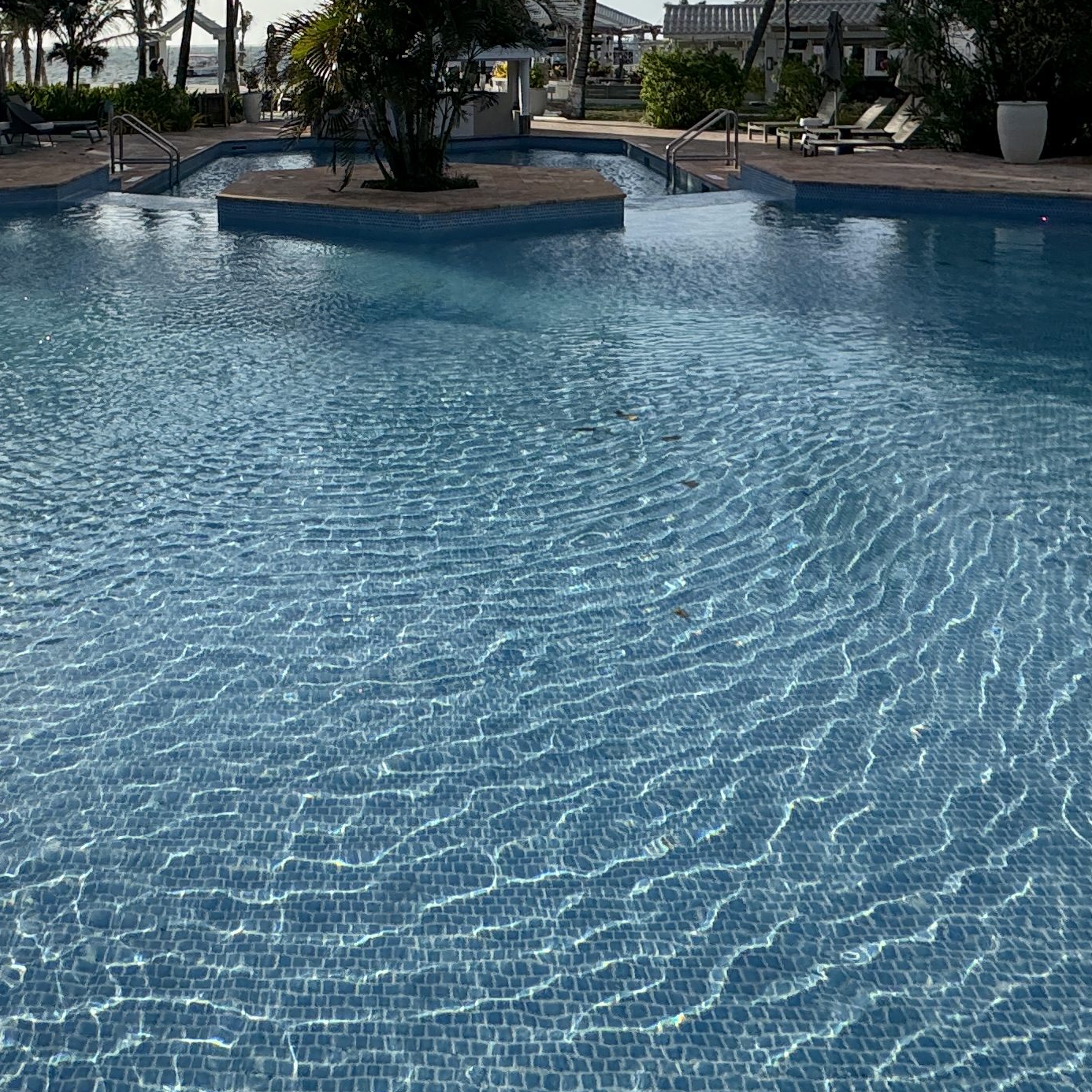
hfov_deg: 45.2
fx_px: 1285
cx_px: 345
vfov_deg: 42.7
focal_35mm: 36
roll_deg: +0.4
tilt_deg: -4.2
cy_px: 136
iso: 50
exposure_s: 1/1789
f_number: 2.2
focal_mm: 2.22
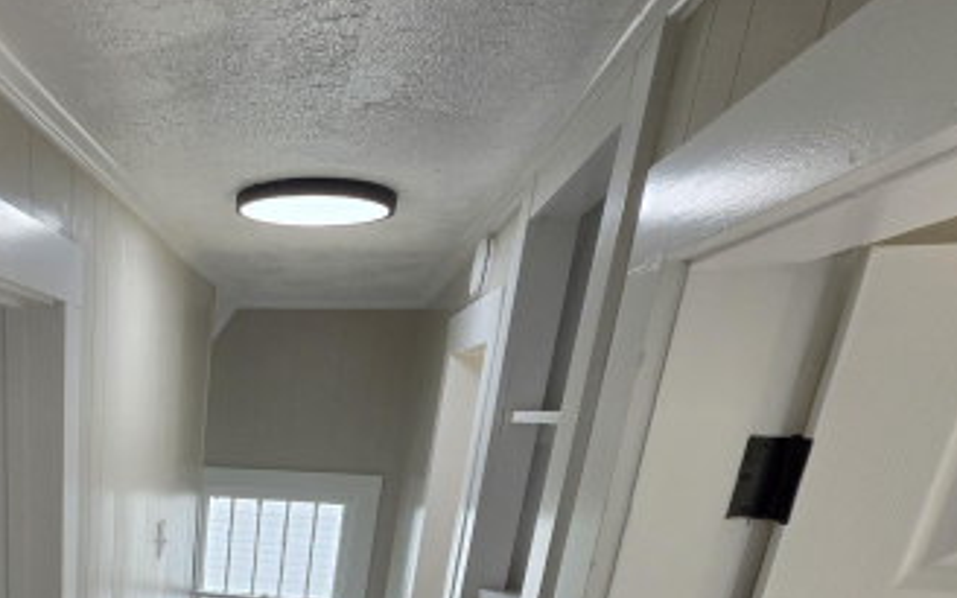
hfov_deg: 57.6
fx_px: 730
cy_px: 688
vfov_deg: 36.3
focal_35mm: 28
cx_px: 106
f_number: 1.9
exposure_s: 1/120
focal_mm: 2.2
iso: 50
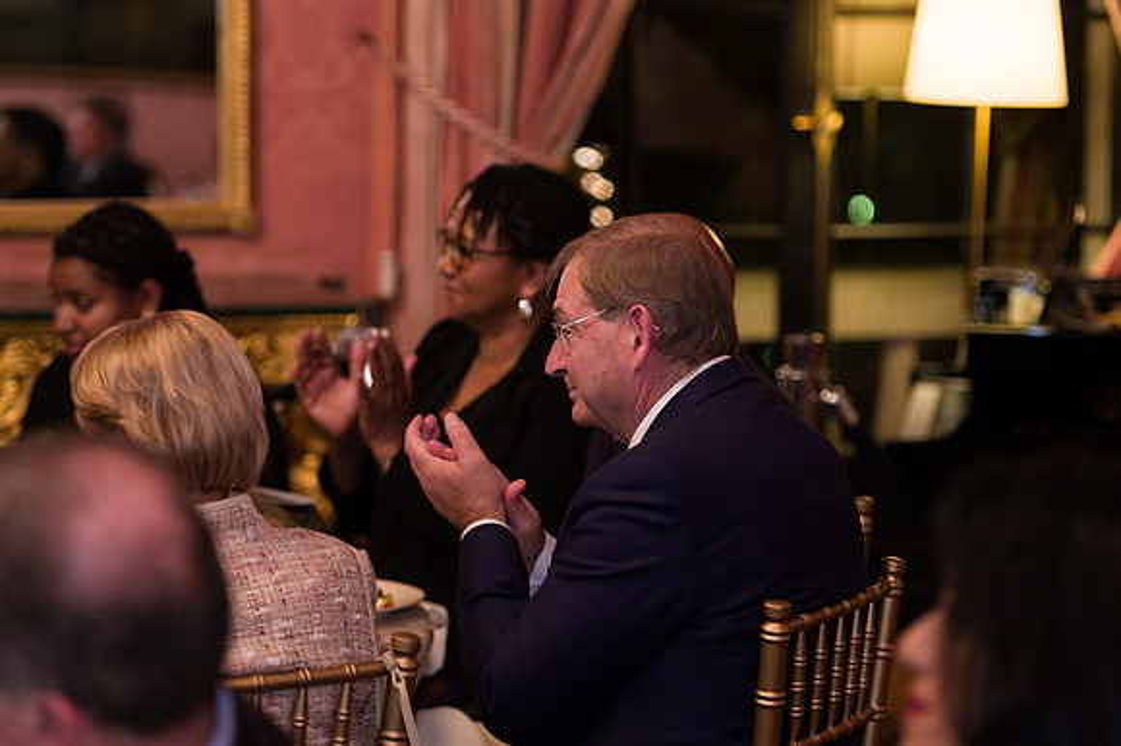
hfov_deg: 19.1
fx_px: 3340
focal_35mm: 107
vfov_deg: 12.7
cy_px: 354
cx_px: 590
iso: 3200
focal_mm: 102
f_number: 3.2
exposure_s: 1/200
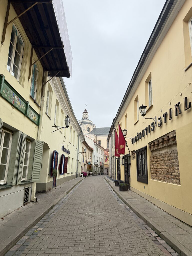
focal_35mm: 24
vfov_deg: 71.6
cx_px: 96
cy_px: 128
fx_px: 177
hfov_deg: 56.8
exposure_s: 1/805
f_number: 1.78
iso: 100
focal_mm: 6.76
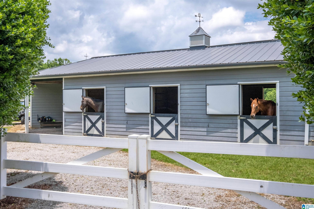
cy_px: 104
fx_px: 314
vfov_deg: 36.9
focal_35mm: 36
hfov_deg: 53.1
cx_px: 157
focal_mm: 24
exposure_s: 1/2000
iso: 800
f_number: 8
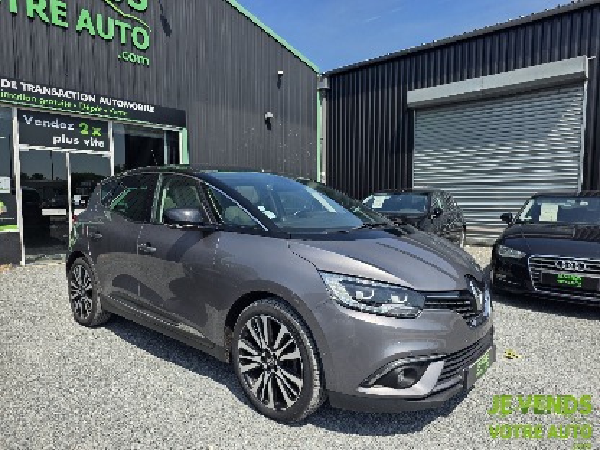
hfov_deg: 73.9
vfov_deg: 58.9
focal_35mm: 23
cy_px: 225
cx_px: 300
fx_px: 399
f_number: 1.7
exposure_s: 1/4057
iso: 80
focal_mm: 6.25
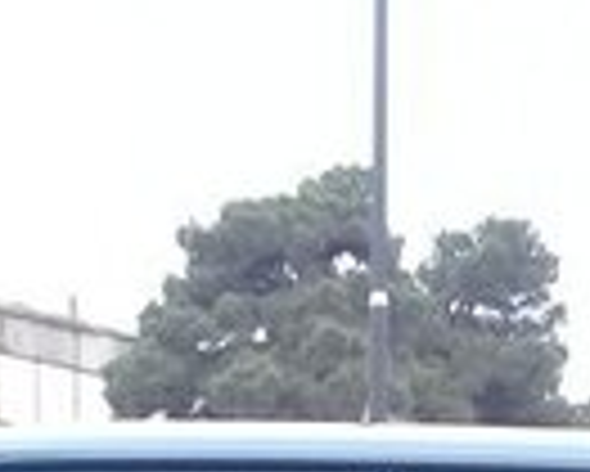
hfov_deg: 12.7
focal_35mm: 152
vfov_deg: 9.3
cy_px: 1068
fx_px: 2656
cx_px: 320
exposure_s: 1/33
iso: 64
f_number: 2.2
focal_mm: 3.3
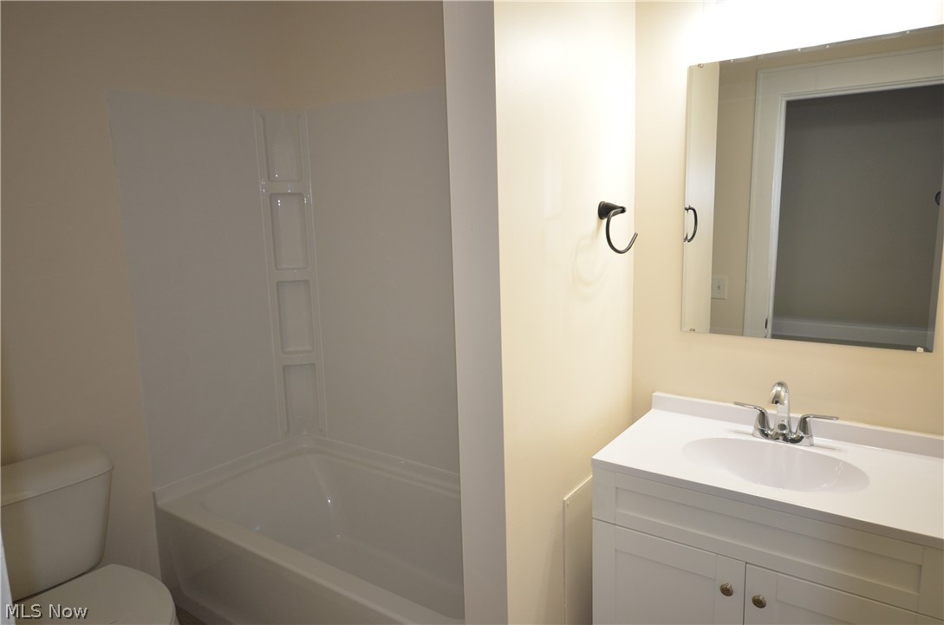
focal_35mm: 24
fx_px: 628
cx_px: 472
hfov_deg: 73.9
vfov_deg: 52.9
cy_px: 312
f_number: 5
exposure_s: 1/60
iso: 450
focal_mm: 16
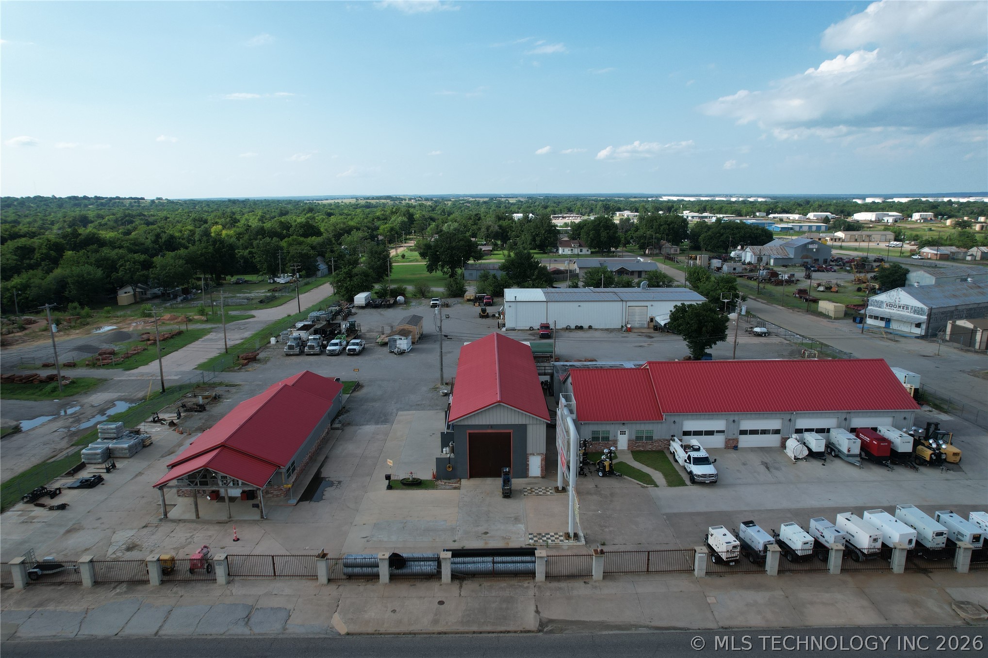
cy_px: 329
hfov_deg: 78.6
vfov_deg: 57.2
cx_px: 494
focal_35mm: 22
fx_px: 604
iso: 100
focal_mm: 8.38
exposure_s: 1/1500
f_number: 2.8
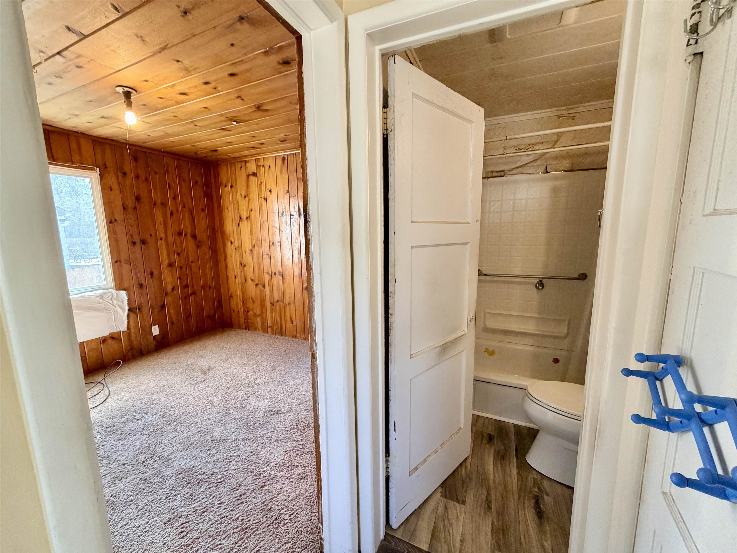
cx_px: 368
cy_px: 276
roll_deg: +1.0
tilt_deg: -8.9
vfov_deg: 85.7
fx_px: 298
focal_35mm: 14
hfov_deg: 102.1
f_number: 2.2
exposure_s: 1/60
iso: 250
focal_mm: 2.22
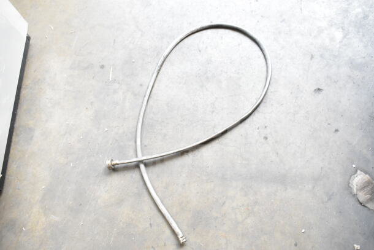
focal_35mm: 33
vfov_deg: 40.0
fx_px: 343
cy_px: 125
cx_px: 187
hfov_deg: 57.2
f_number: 5.6
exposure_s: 1/125
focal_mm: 22
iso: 1600
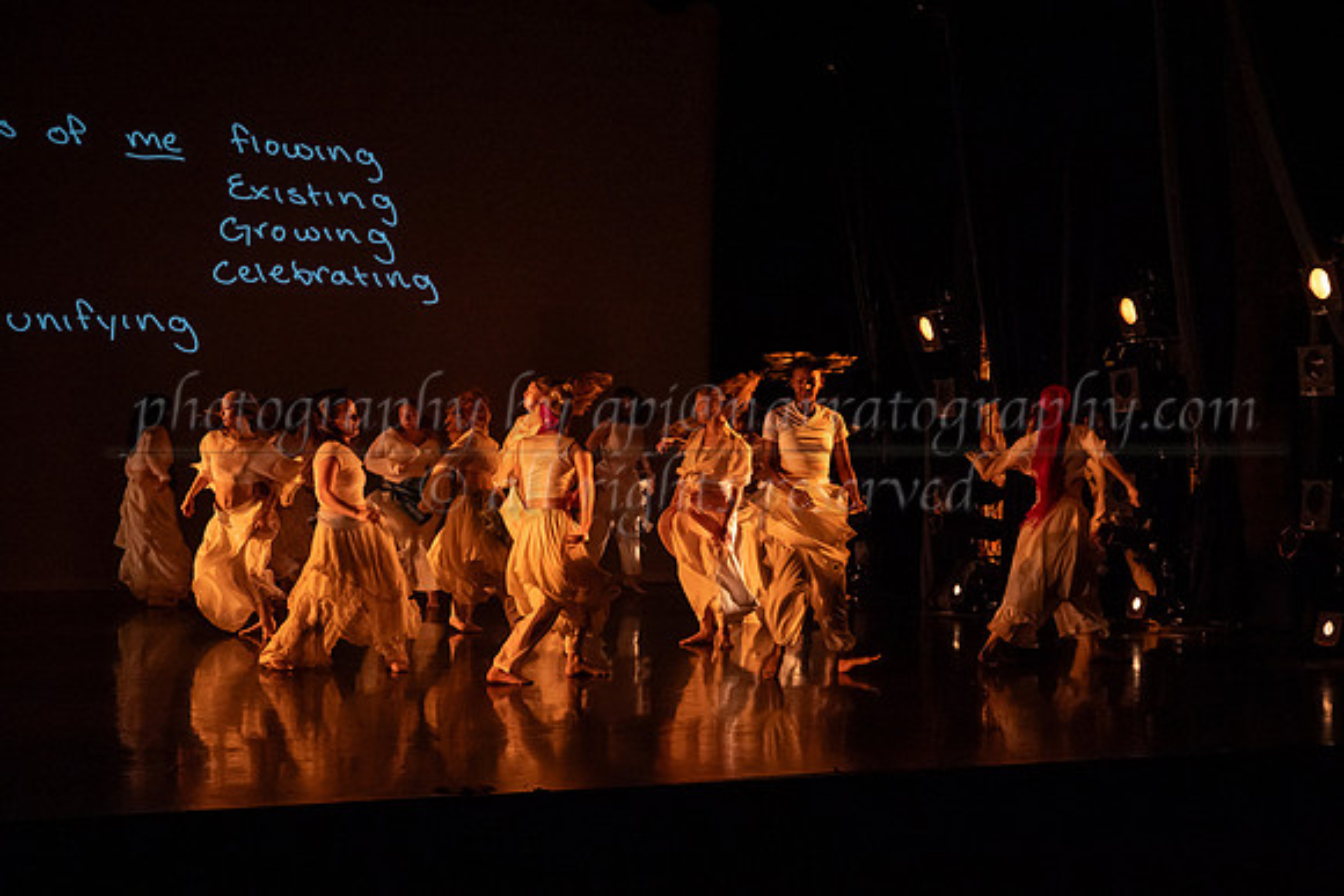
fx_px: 1870
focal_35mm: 50
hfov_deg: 39.5
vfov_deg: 27.0
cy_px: 449
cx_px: 764
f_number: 3.5
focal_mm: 44
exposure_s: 1/200
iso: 4000
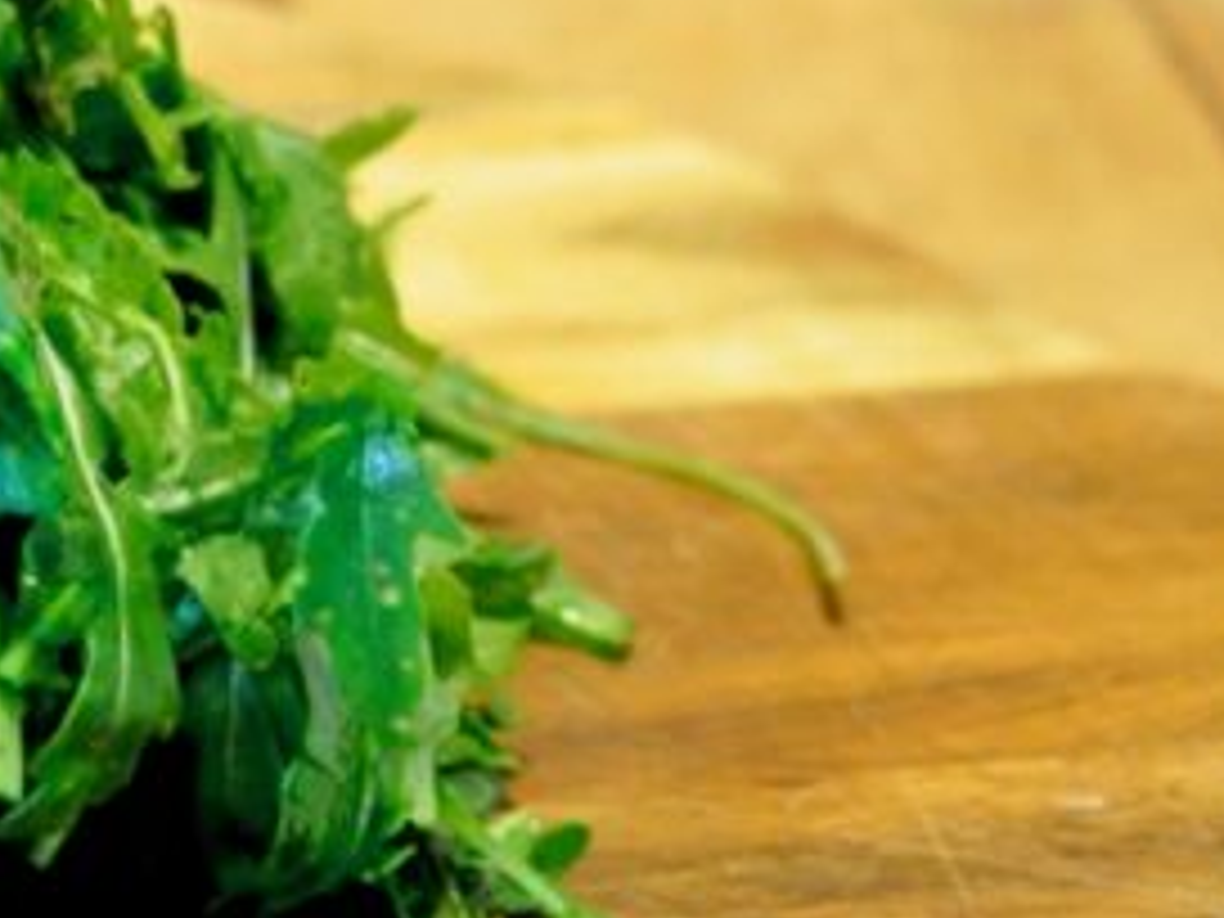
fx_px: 6711
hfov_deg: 10.0
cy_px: 119
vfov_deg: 7.8
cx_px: -806
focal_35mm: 190
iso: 1600
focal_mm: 35
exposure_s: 1/60
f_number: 2.5
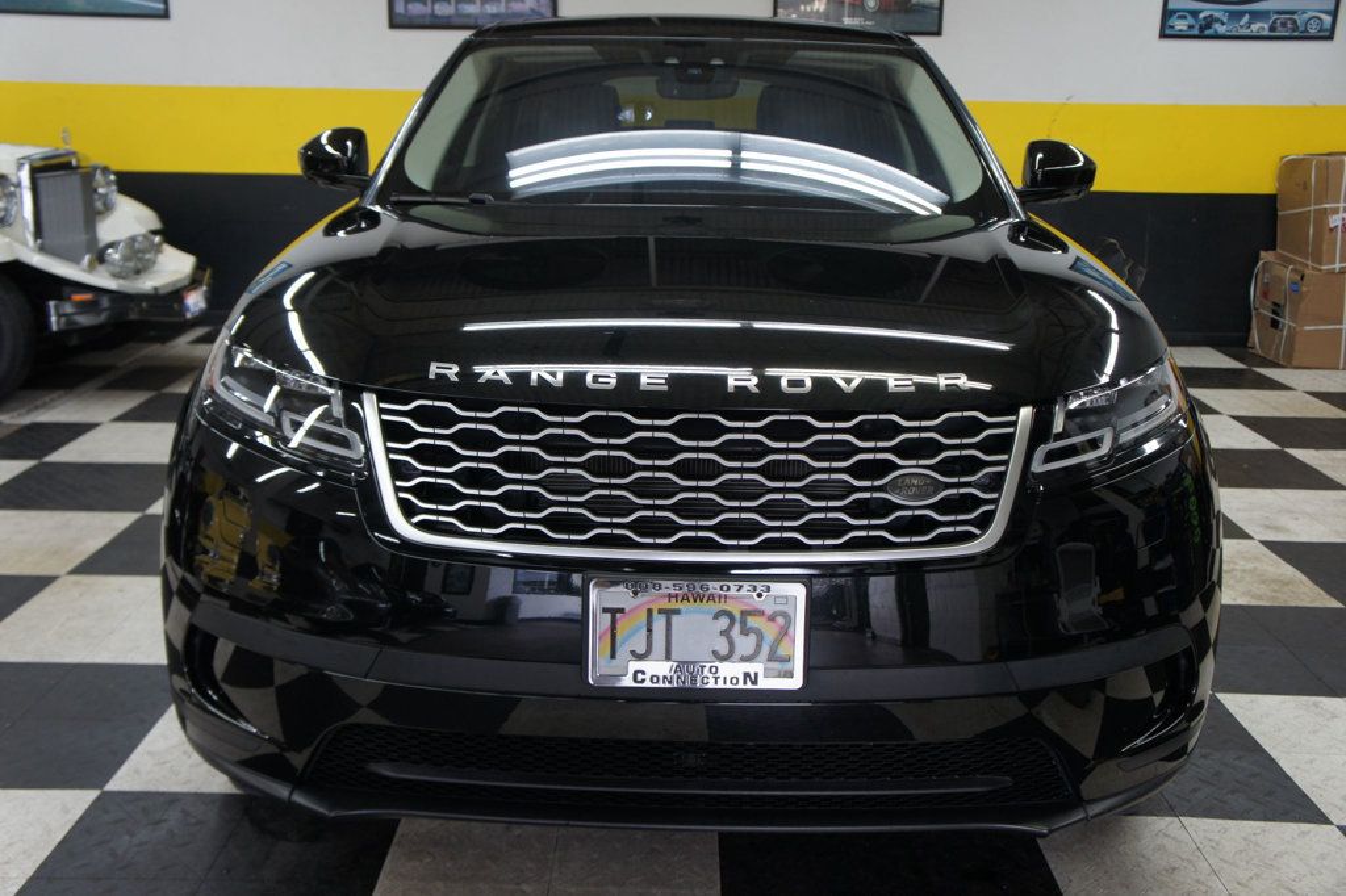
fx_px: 1289
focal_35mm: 34
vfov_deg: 38.3
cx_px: 673
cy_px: 448
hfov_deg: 55.1
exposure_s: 1/40
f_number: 4
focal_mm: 23
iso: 250
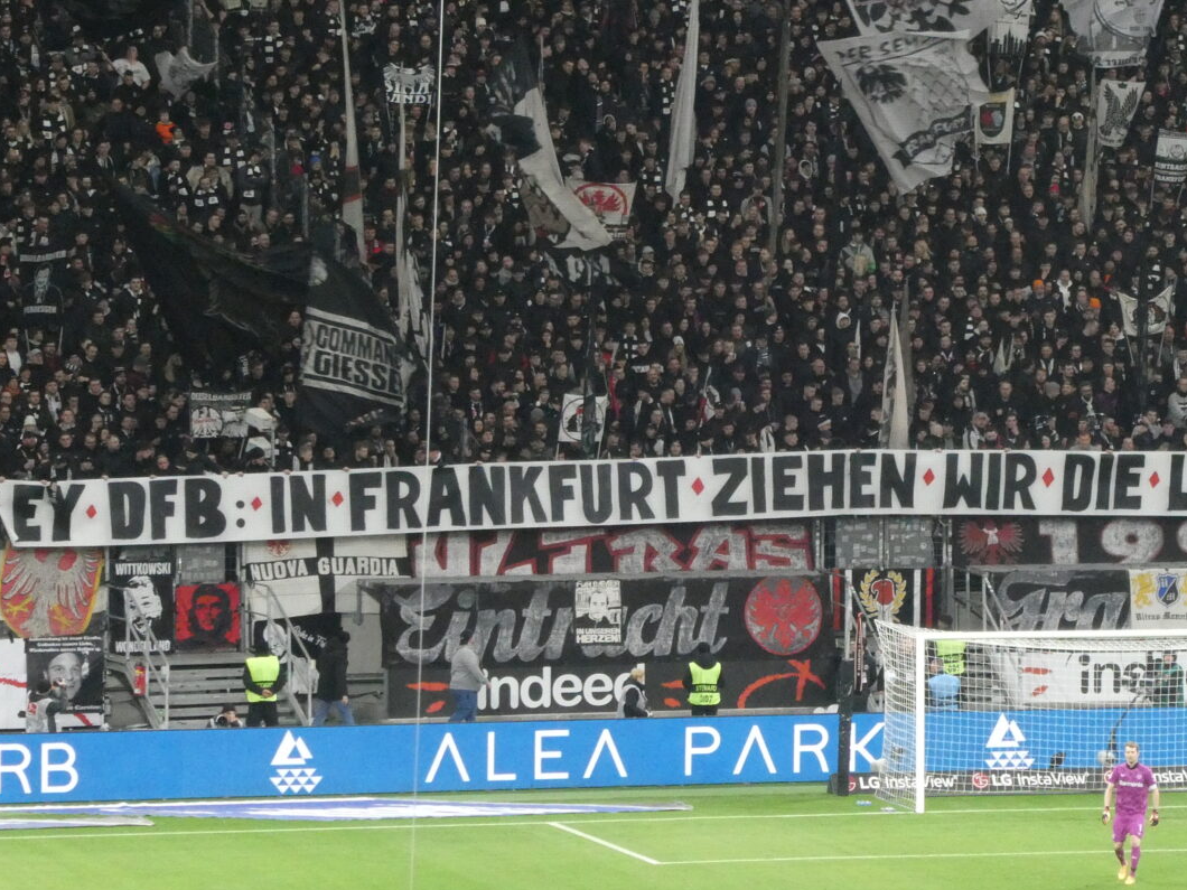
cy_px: 528
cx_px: 800
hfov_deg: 6.6
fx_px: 10356
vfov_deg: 4.9
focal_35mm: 302
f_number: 5.6
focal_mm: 35.8
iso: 1000
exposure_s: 1/80
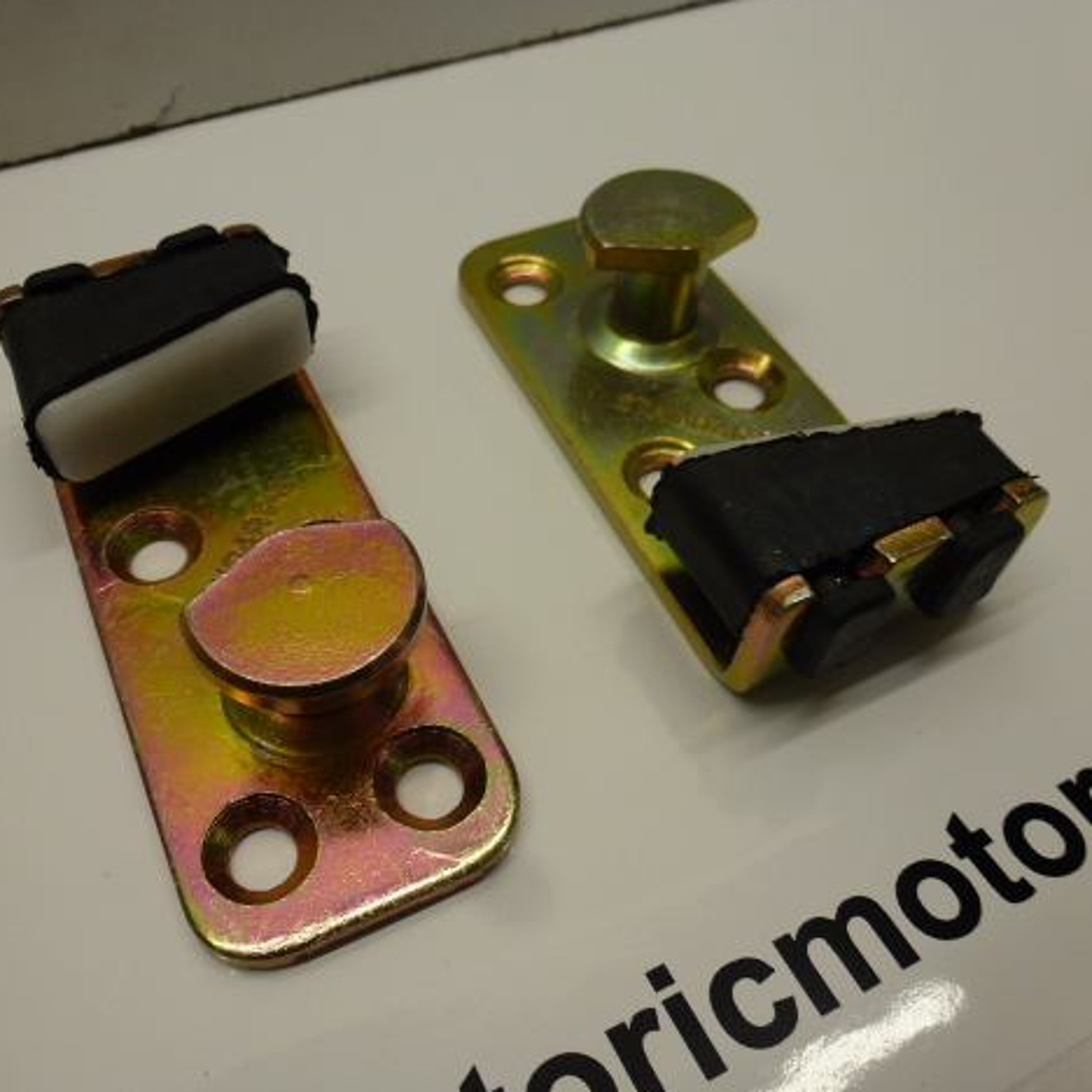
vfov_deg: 55.6
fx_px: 1035
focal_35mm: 29
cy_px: 548
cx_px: 474
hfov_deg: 55.4
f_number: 3.3
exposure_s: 1/100
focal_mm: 4.3
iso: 100
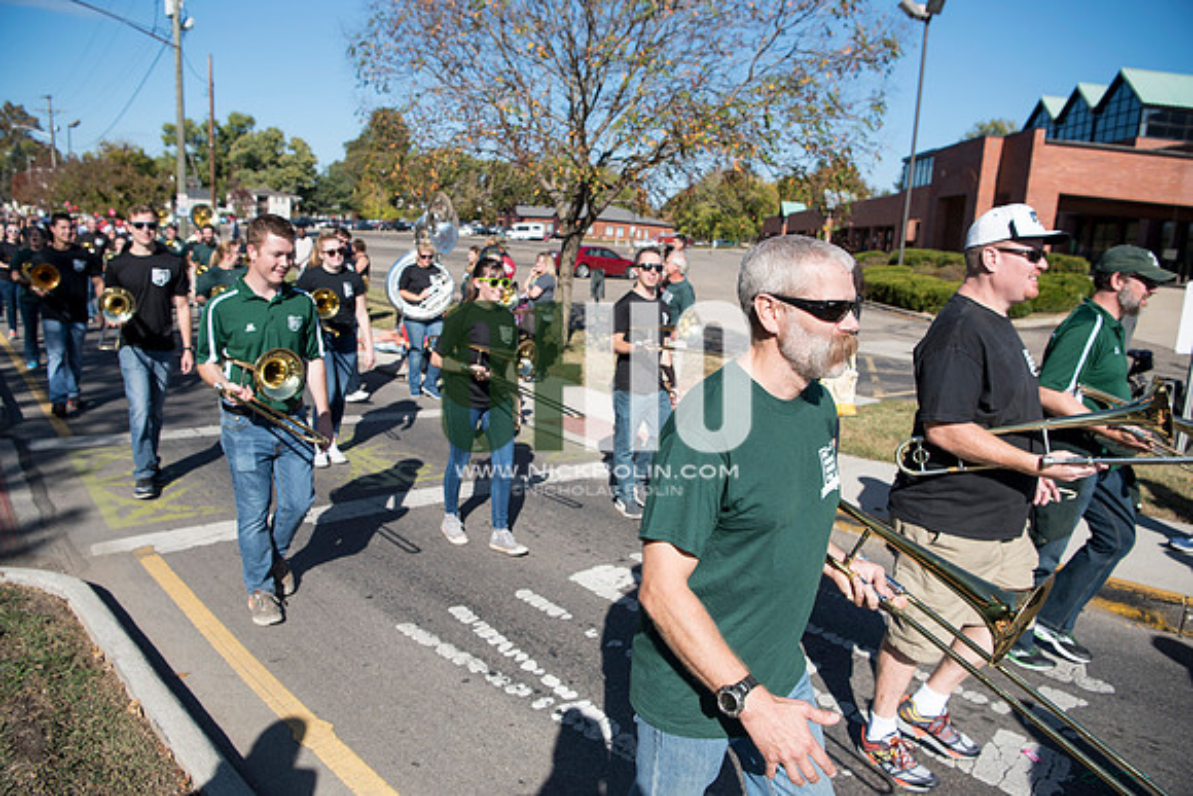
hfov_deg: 73.7
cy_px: 398
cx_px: 596
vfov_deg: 53.2
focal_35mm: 24
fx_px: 795
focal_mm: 24
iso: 250
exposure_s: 1/1600
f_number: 4.5
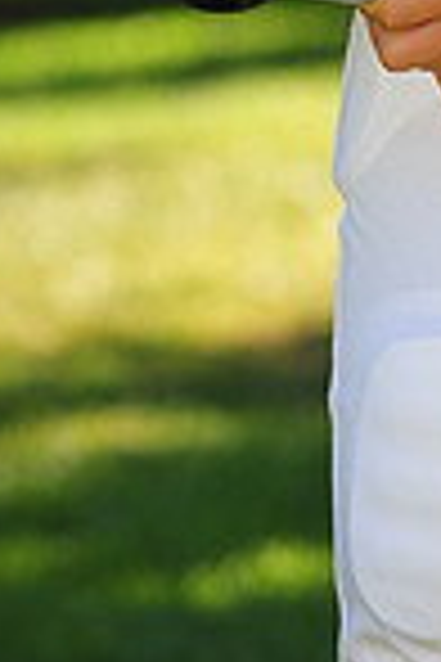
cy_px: -612
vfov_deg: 3.2
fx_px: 11612
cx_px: 580
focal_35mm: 632
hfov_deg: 2.2
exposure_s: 1/400
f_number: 4.5
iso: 200
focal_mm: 160
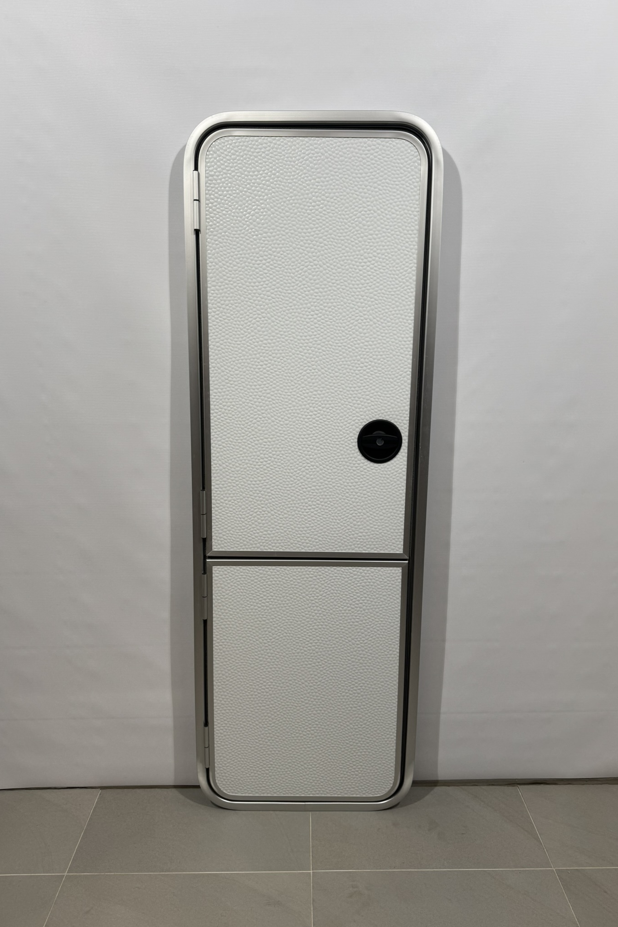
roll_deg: -0.4
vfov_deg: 71.5
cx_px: 316
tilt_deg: -12.8
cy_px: 464
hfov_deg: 51.3
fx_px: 644
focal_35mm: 25
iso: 64
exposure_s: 1/265
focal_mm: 6.76
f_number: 1.78
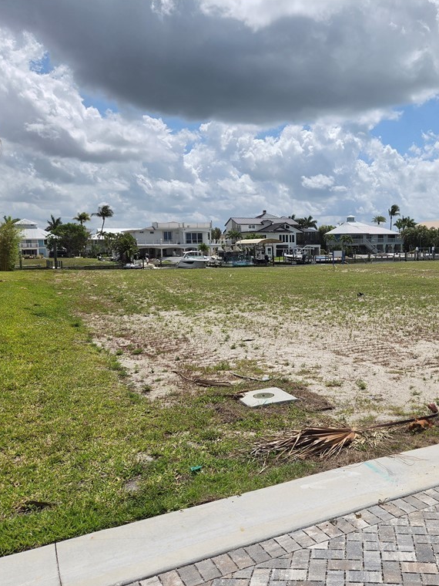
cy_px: 292
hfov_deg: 44.8
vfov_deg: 58.4
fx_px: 524
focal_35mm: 31
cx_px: 290
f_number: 1.8
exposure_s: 1/7734
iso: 50
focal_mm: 5.4
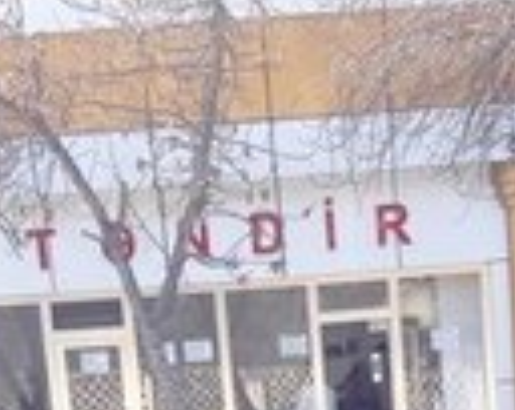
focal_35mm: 141
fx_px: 2146
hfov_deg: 13.6
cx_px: 370
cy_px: 971
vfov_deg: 9.7
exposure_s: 1/259
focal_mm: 3.7
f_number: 1.9
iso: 40
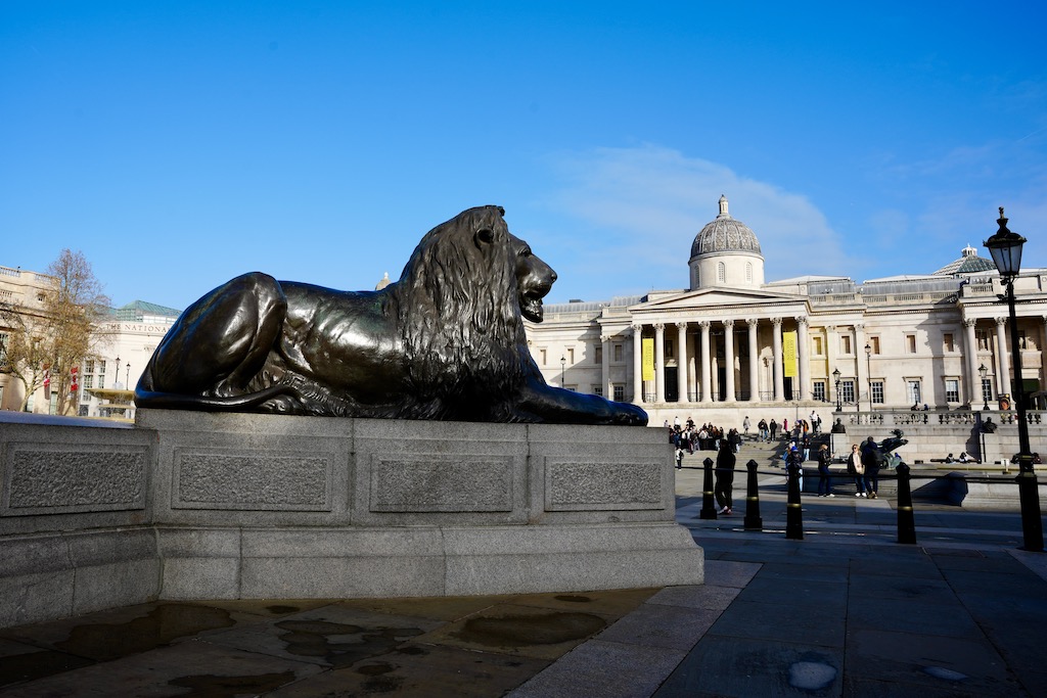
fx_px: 698
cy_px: 349
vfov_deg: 53.1
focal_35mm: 24
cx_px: 524
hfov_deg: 73.7
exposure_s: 1/200
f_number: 10
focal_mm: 24
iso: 100
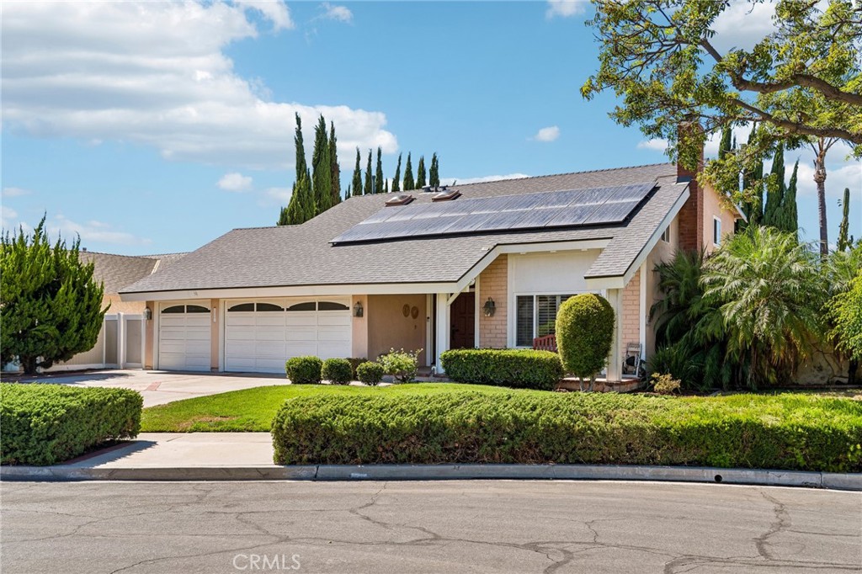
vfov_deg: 42.3
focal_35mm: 31
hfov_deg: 60.3
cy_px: 287
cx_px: 431
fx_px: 742
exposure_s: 1/400
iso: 100
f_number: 8
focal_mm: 31
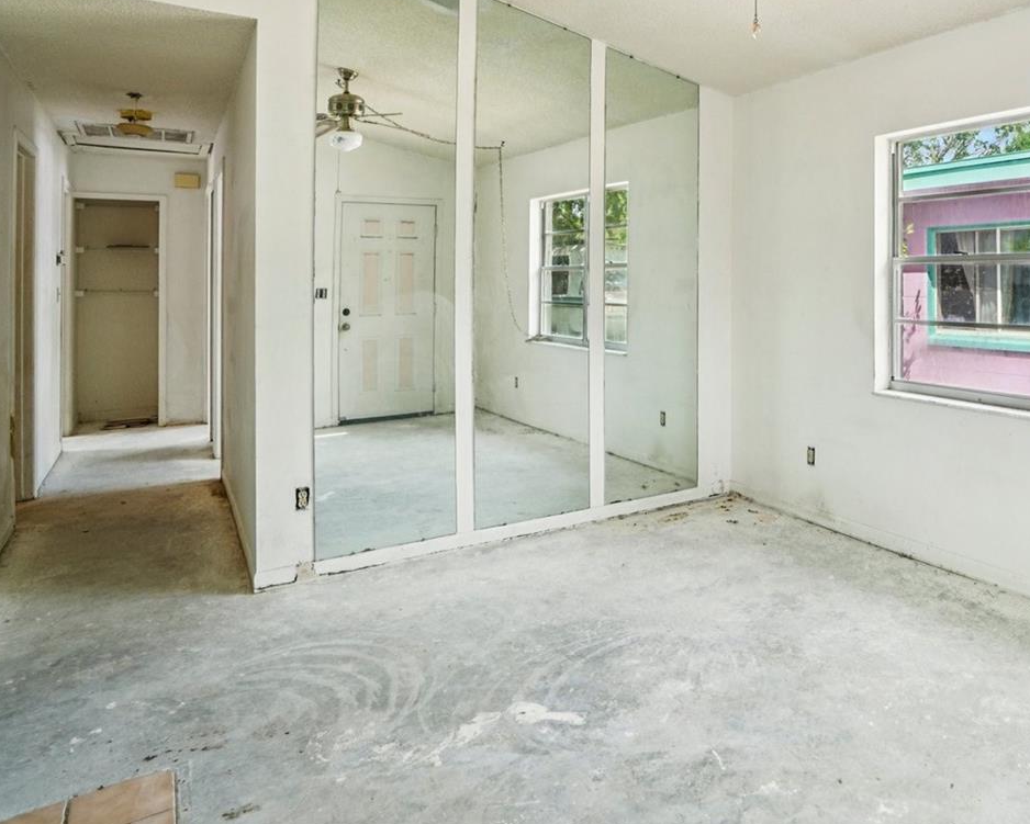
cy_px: 274
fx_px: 732
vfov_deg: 57.5
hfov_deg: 65.1
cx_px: 798
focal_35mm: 24
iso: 125
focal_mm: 10
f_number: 8
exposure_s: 1/30
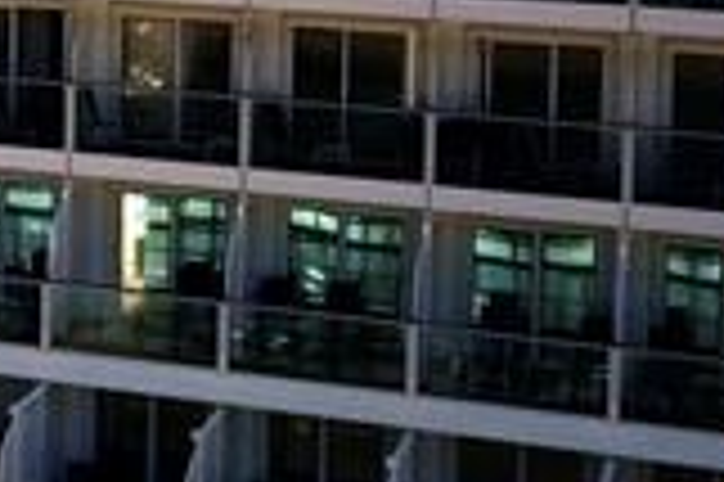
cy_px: -196
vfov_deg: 10.3
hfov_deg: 14.2
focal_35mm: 129
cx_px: -553
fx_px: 2592
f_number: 4
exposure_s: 1/100
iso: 6400
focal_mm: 32
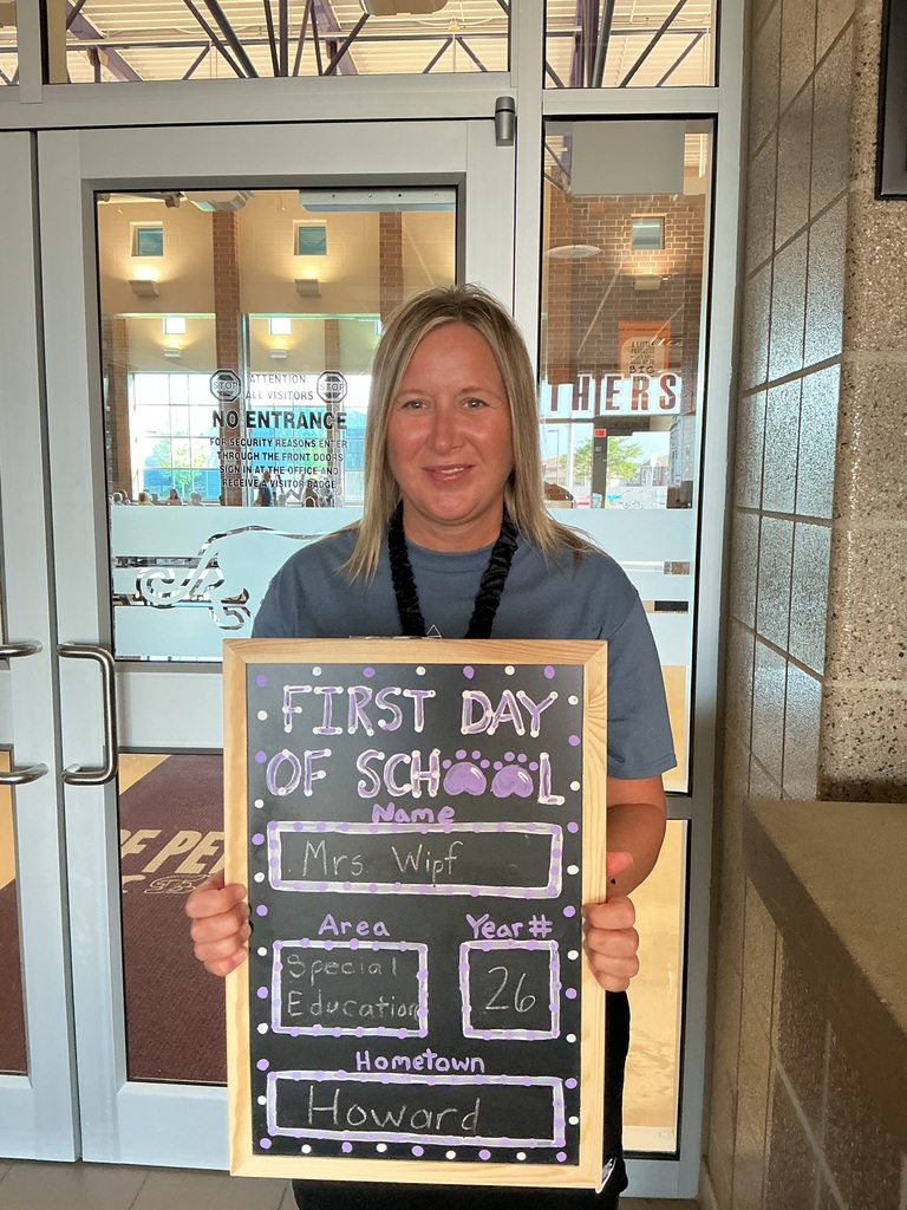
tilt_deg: -6.4
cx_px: 454
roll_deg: +0.2
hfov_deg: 48.2
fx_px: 1013
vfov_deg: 61.7
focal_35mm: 29
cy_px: 605
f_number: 1.8
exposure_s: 1/60
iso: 125
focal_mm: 3
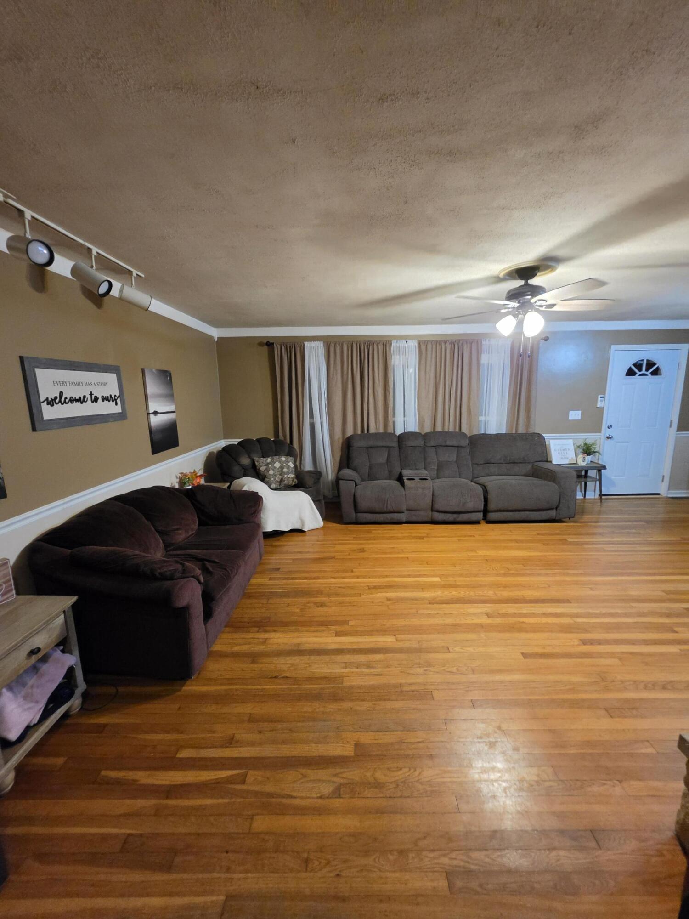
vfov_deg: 106.2
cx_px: 344
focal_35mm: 13
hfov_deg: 89.9
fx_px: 345
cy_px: 460
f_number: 1.9
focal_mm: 2.2
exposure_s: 1/60
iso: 500
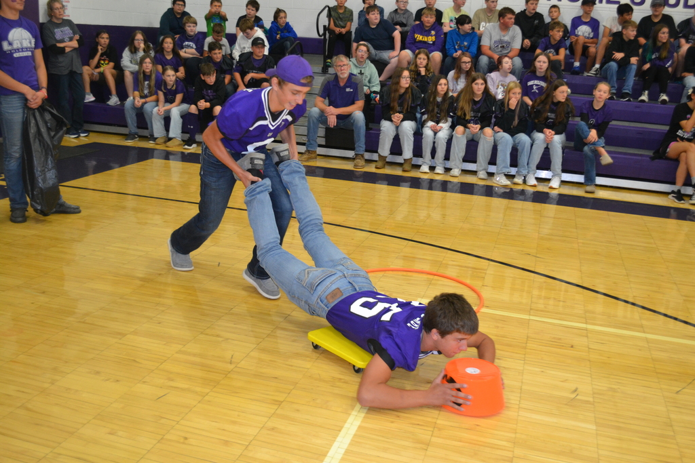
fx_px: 695
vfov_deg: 36.9
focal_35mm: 36
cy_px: 232
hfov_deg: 53.1
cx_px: 348
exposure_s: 1/60
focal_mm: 24
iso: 1100
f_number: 4
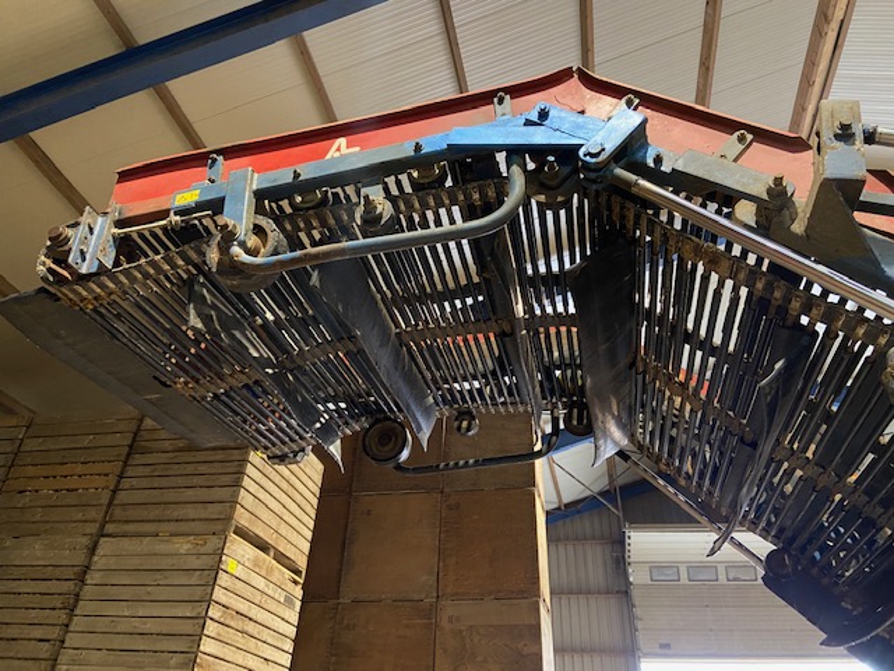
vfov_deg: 53.1
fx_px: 671
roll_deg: -2.4
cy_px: 336
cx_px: 447
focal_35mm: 26
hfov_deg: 67.3
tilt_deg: +31.3
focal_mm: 4.25
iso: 500
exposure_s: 1/33
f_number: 1.8
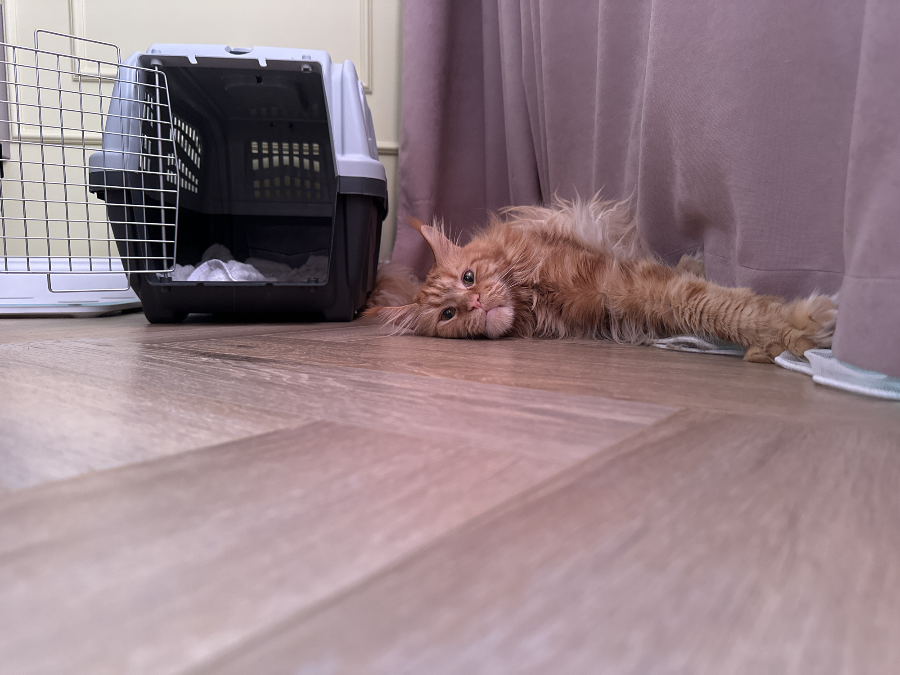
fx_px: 624
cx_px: 450
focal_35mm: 24
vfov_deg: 56.8
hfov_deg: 71.6
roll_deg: -0.3
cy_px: 338
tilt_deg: -6.7
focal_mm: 6.86
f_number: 1.78
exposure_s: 1/60
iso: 800
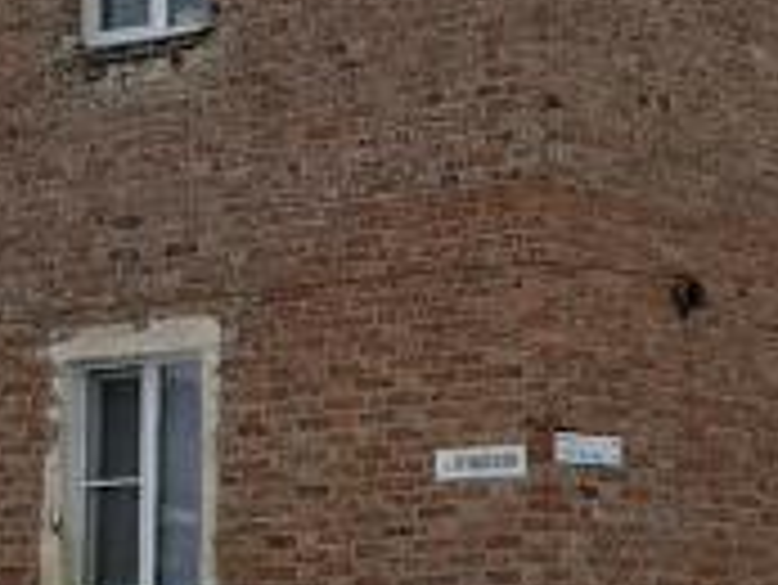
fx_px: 3891
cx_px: 477
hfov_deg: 11.4
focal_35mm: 173
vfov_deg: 8.6
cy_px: 250
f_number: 1.57
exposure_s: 1/332
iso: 72
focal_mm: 6.54
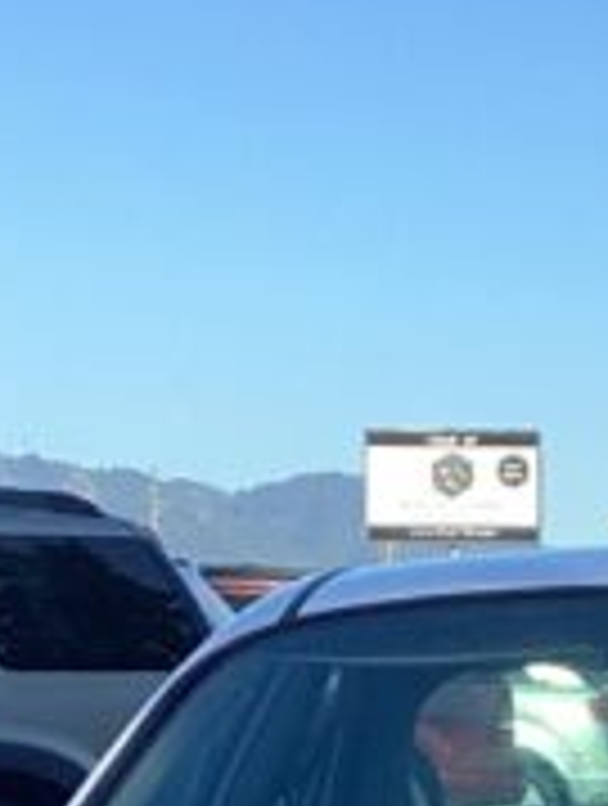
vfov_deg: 10.7
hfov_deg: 8.4
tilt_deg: -7.2
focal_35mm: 177
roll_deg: -1.7
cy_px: 1288
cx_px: 667
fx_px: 4130
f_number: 2.4
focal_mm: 3.3
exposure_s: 1/876
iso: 25
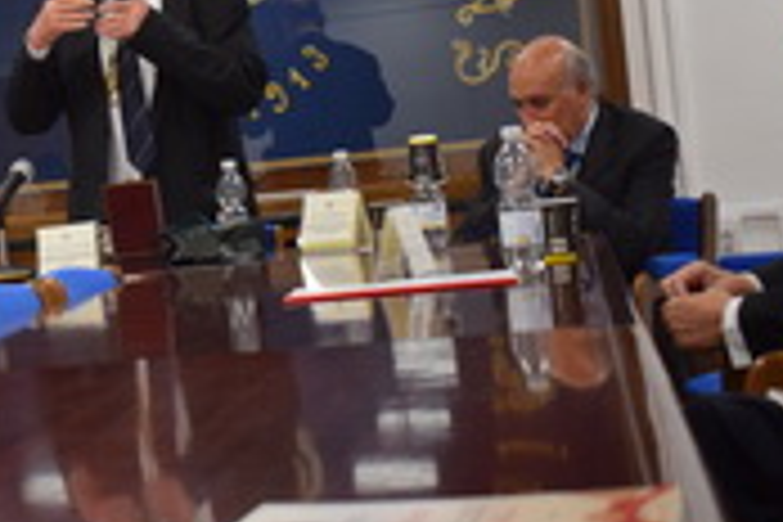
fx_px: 2026
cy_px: 110
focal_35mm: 93
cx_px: 14
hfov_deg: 21.2
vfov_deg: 14.6
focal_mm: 27
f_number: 4
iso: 500
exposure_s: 1/60
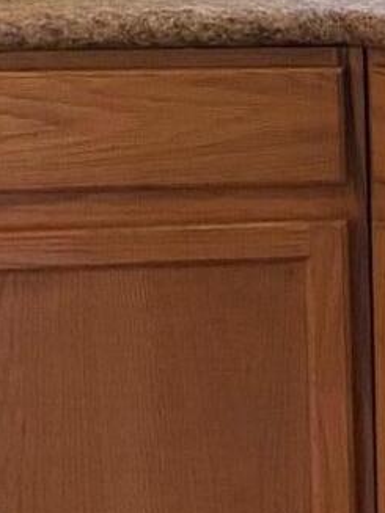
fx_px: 2359
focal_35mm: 159
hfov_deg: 8.5
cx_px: 922
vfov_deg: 12.4
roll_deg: -1.7
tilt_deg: -12.1
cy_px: 119
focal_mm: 4.25
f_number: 1.8
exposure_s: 1/60
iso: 160
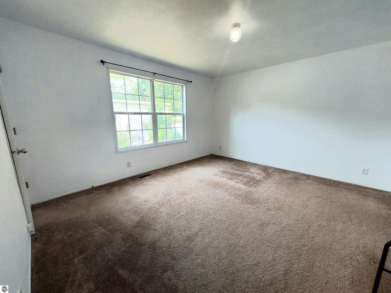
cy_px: 146
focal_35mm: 13
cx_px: 196
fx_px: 147
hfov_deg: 106.2
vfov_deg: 89.9
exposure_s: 1/120
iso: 100
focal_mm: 1.74
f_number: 2.2
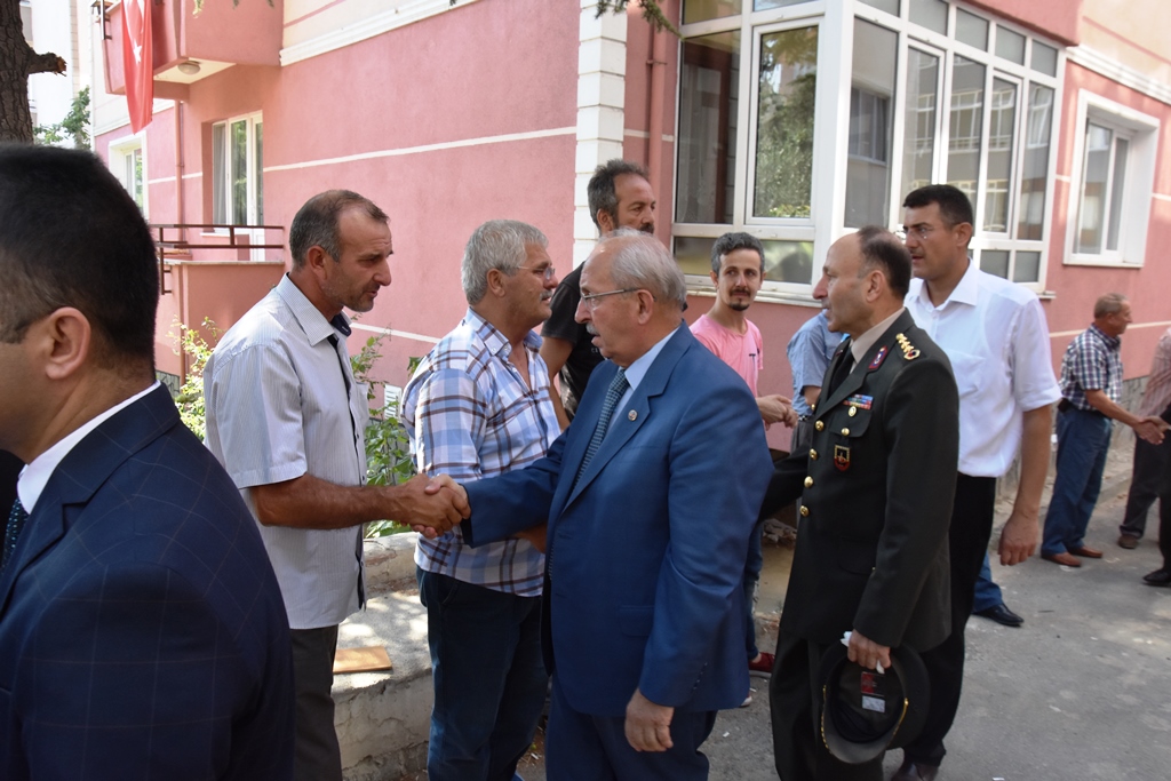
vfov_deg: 47.9
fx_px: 878
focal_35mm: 27
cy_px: 390
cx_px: 586
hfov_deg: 67.4
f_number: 7.1
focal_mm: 18
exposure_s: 1/200
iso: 800
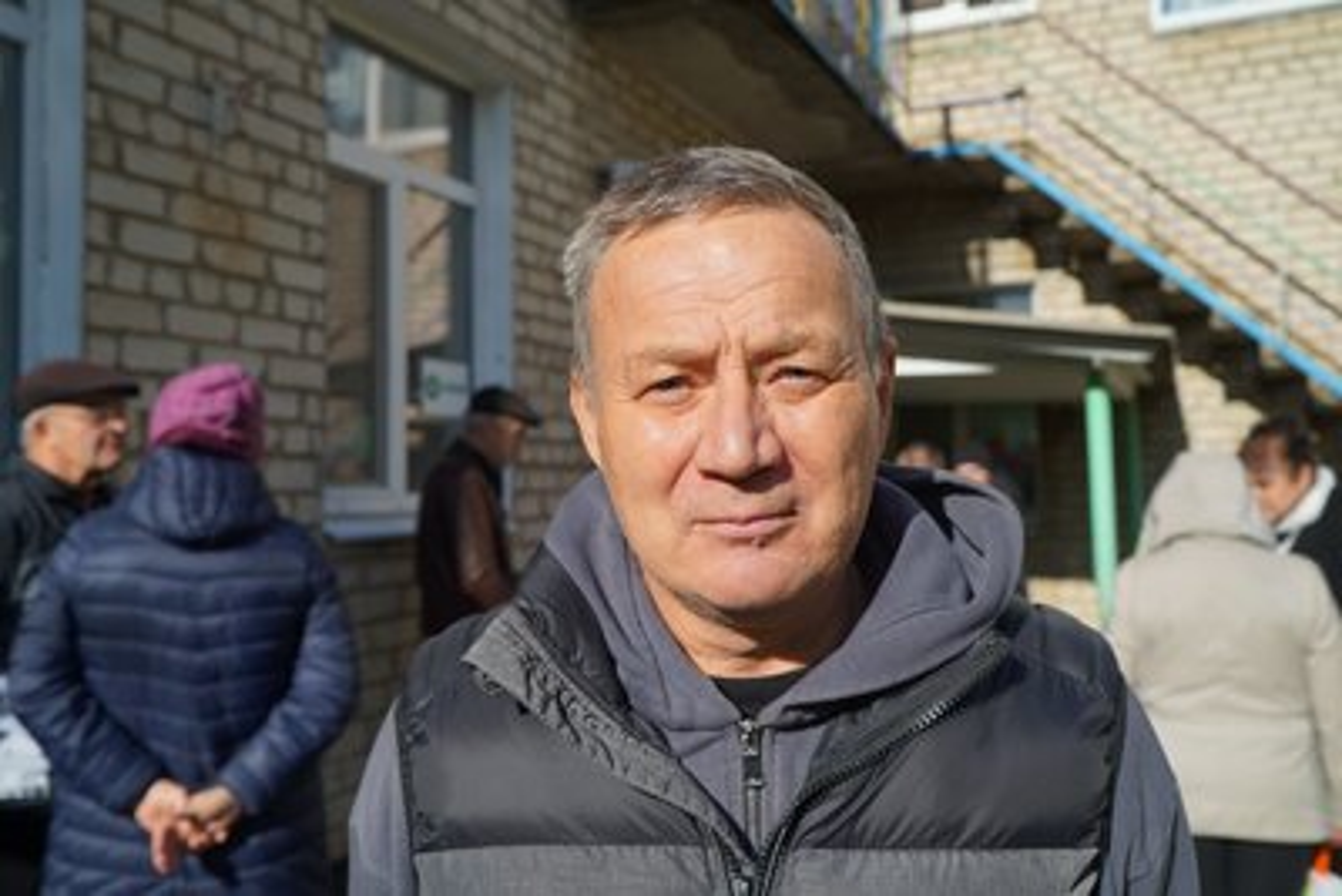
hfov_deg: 60.3
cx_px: 671
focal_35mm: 31
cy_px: 448
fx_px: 1156
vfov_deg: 42.4
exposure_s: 1/640
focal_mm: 31
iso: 100
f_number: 5.6
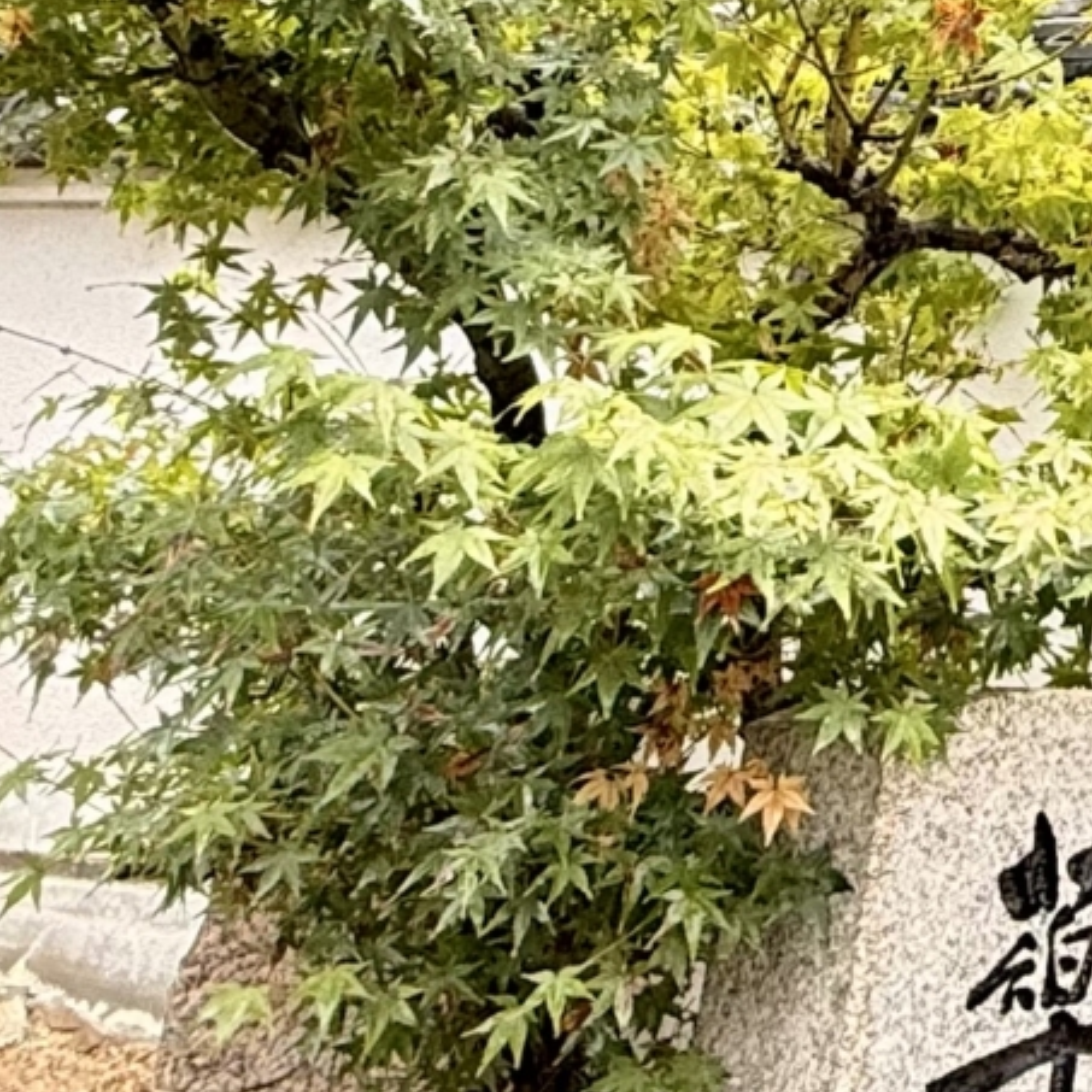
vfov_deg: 23.8
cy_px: 43
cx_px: 1707
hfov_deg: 20.5
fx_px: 2498
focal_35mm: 70
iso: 80
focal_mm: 2.22
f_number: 2.2
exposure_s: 1/99
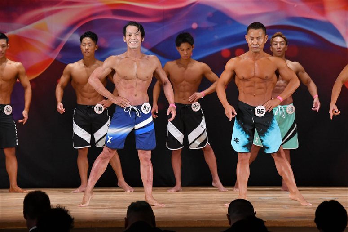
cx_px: 174
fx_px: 2174
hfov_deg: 9.2
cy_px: 116
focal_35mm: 225
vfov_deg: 6.1
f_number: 5.6
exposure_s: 1/400
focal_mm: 150
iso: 3200
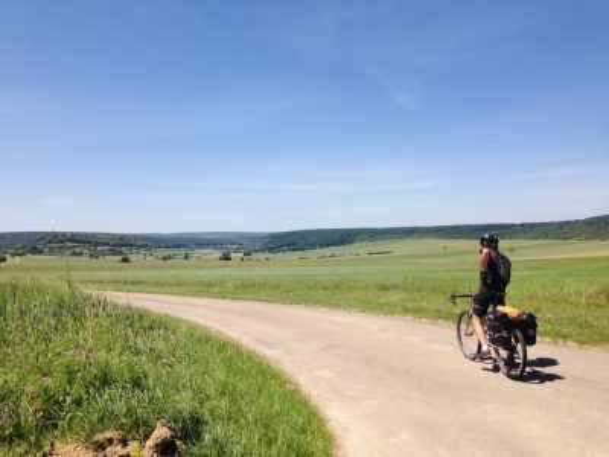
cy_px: 228
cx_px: 304
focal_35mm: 33
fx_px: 581
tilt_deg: +1.3
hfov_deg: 55.4
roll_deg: +2.8
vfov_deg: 42.9
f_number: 2.4
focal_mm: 4.12
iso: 50
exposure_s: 1/1938
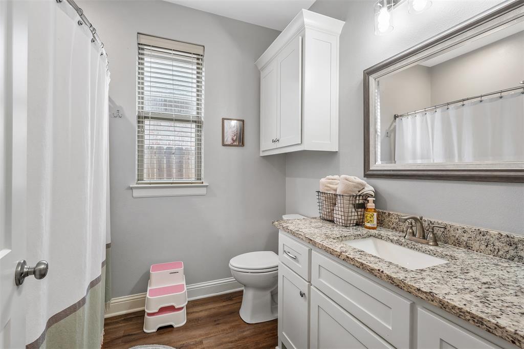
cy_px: 174
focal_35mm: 16
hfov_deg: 96.8
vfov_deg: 73.7
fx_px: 233
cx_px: 262
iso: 800
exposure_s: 1/30
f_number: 8
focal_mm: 16
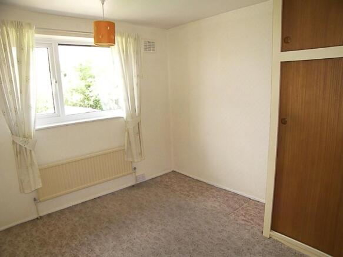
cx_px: 172
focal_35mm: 25
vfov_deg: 54.9
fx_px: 248
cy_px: 128
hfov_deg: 69.4
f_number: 5.6
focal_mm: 5.3
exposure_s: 1/80
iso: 400
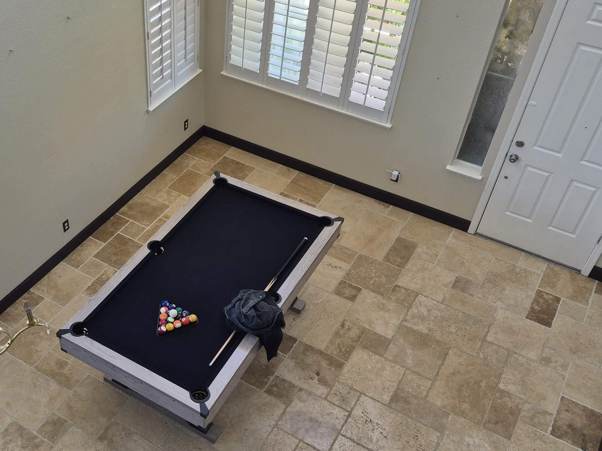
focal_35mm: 37
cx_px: 175
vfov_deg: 38.7
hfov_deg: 48.8
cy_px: 230
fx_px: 643
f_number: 1.8
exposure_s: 1/180
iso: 100
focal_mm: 5.4
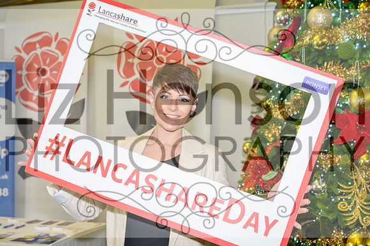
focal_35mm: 48
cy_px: 136
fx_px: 490
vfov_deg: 28.2
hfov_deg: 41.4
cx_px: 187
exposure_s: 1/100
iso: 3200
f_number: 4.5
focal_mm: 43
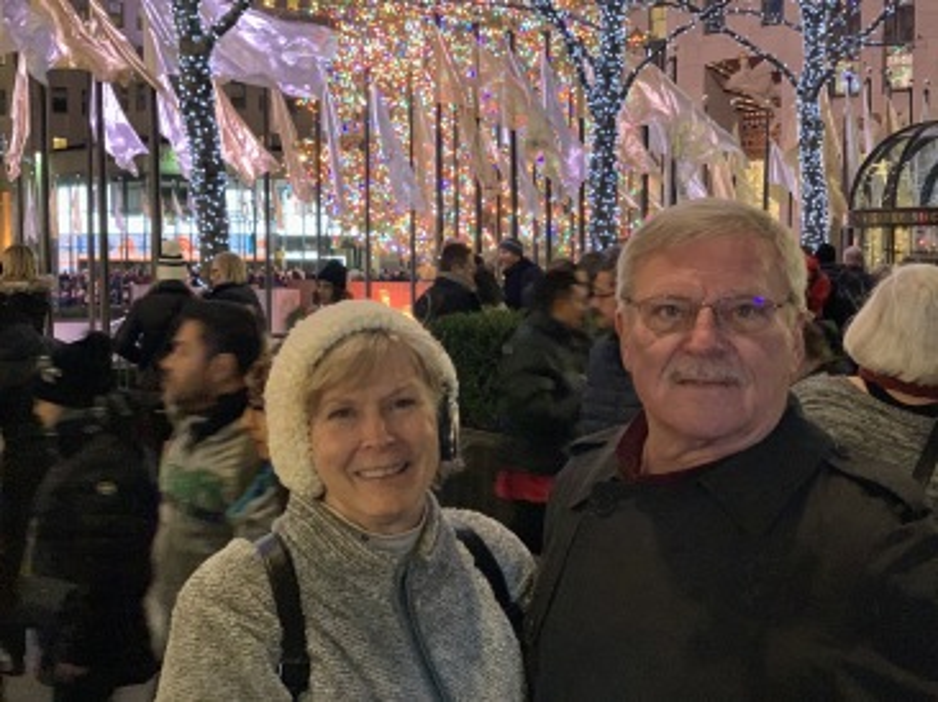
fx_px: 1408
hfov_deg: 36.8
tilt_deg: -3.0
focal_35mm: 52
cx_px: 469
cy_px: 351
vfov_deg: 28.0
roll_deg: +0.8
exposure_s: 1/30
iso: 640
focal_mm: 6
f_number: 2.4
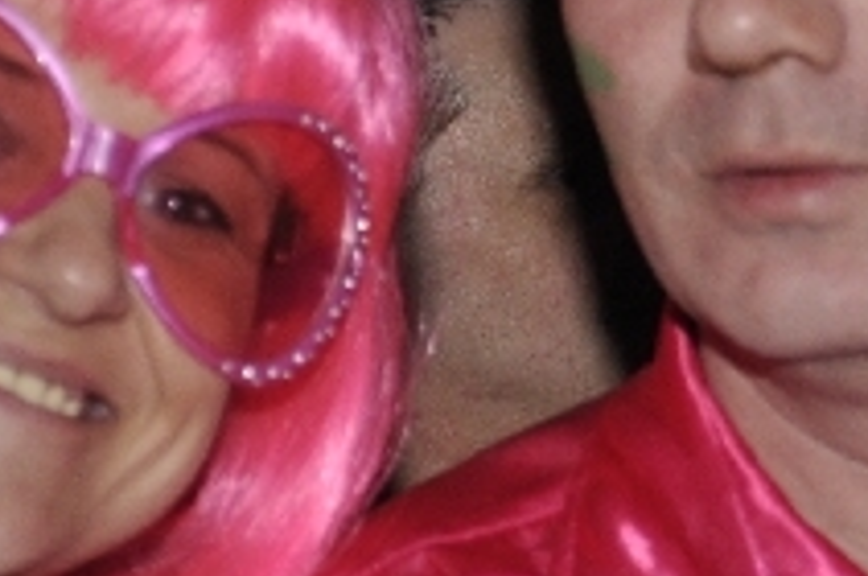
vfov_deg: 5.0
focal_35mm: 273
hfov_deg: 7.6
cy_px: 286
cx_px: 481
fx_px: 6572
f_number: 4.8
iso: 400
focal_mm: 48
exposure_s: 1/60
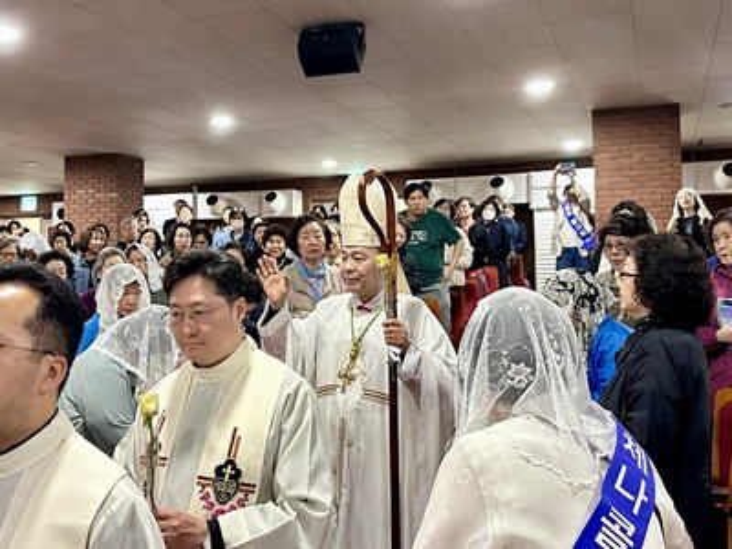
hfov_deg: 71.6
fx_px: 508
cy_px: 274
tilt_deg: +3.8
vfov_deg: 56.8
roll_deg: +0.0
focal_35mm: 24
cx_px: 366
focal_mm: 6.86
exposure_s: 1/60
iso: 400
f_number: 1.78
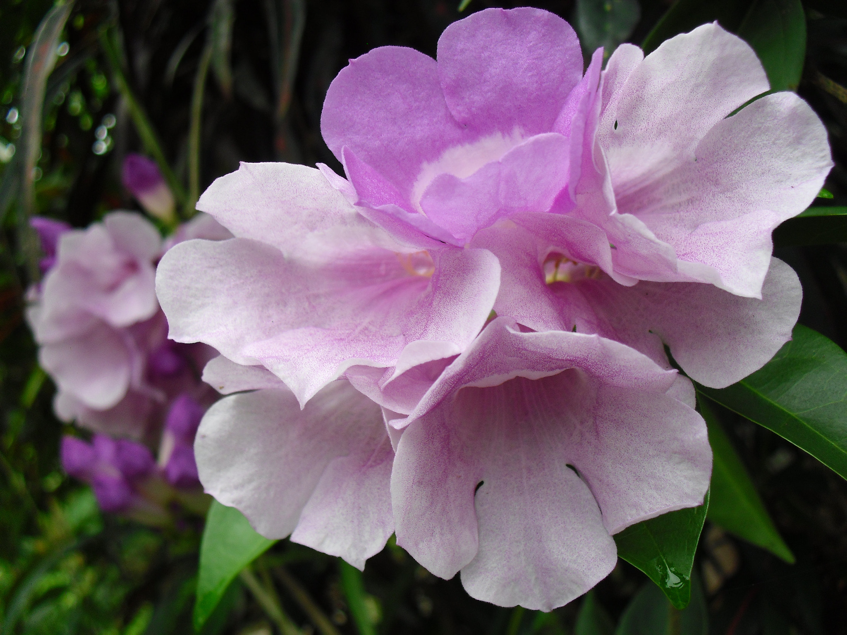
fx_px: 881
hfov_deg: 51.4
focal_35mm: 36
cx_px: 424
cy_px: 318
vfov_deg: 39.7
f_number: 3.1
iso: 100
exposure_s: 1/100
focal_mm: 6.3
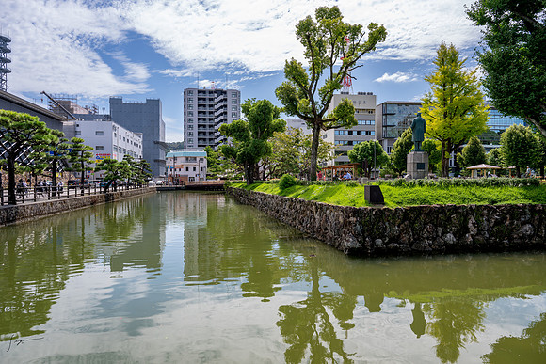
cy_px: 182
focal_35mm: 24
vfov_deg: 53.2
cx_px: 273
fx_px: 364
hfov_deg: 73.7
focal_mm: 24
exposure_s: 1/125
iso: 64
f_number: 8
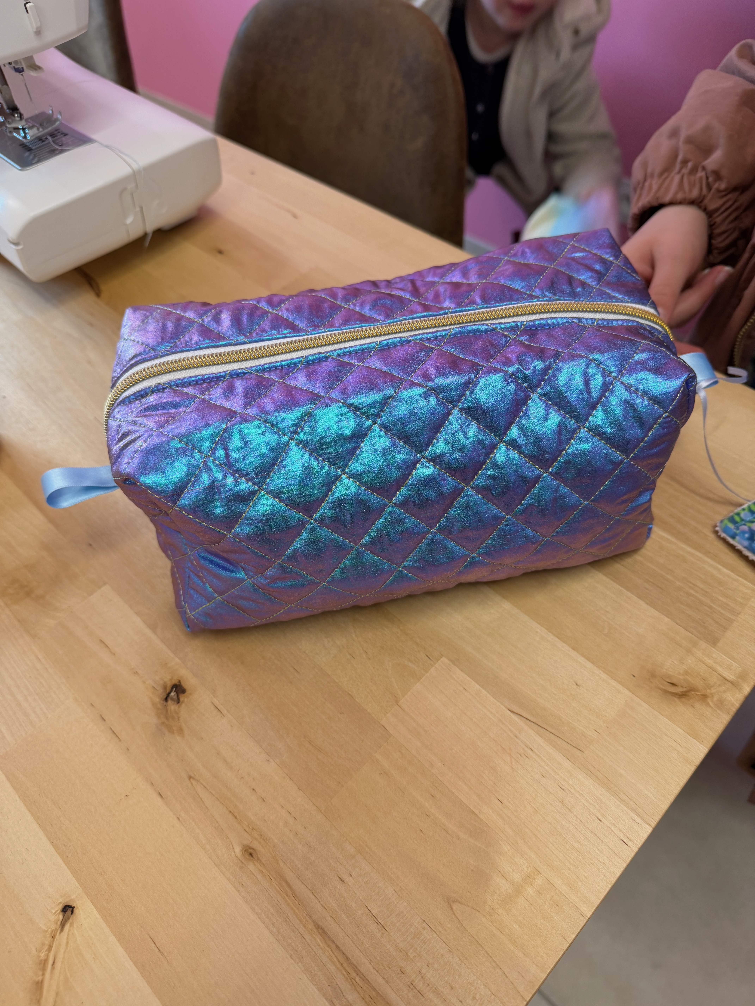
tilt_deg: -52.4
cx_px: 378
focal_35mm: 24
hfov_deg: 56.8
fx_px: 698
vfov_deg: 71.6
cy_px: 503
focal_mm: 6.76
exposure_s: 1/121
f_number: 1.78
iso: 125
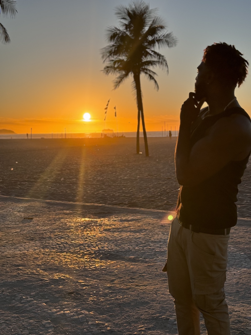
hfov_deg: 30.3
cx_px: 126
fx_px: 464
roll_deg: +0.2
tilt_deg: -4.1
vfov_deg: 39.7
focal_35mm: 48
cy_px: 168
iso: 64
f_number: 1.78
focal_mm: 6.86
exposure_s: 1/4608
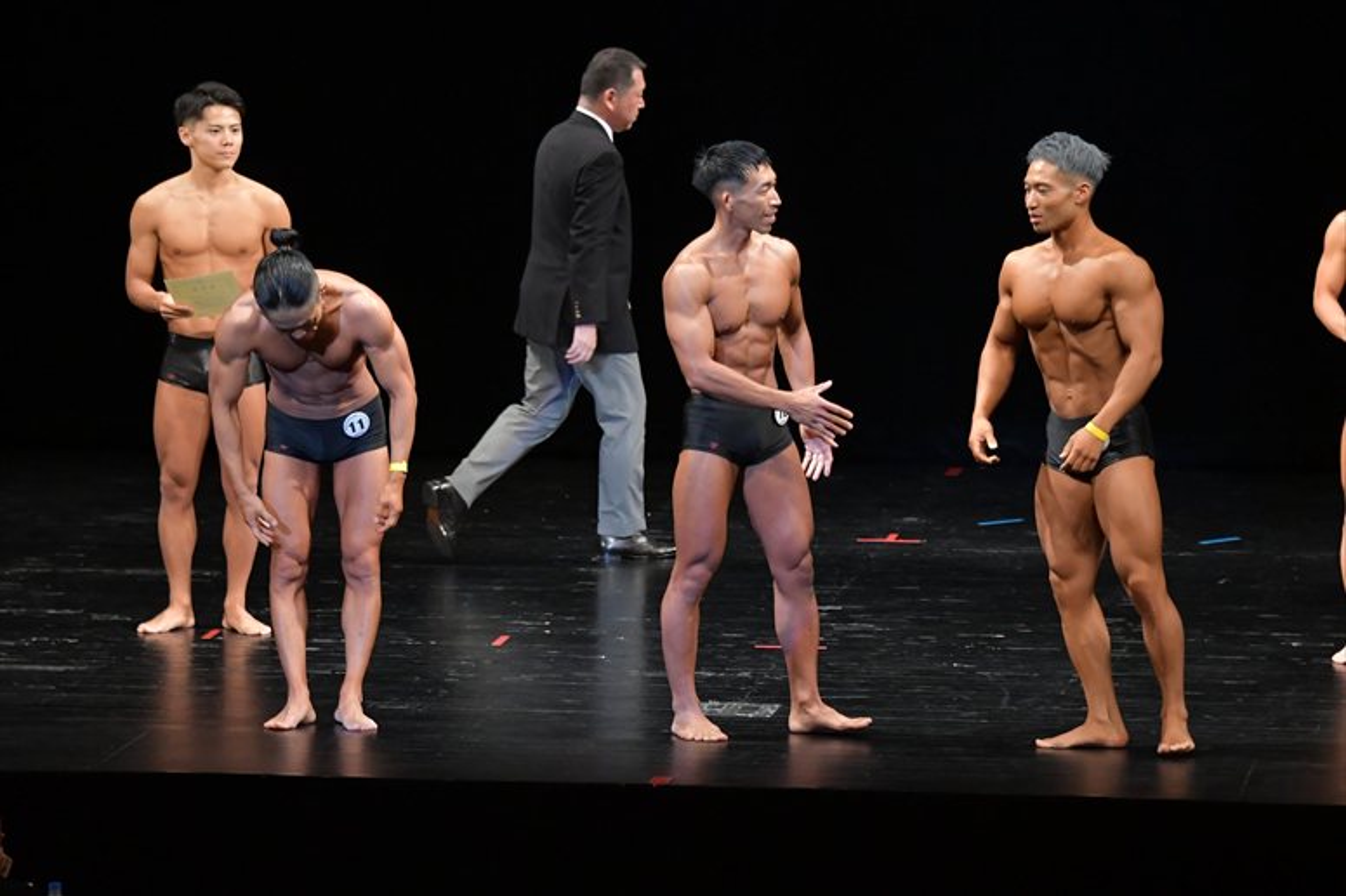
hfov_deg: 10.2
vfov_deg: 6.8
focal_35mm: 202
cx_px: 673
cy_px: 448
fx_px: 7549
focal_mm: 135
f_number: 5.6
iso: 3200
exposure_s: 1/400
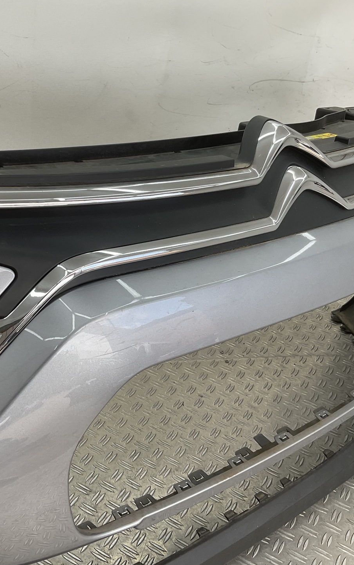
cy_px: 274
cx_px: 94
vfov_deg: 46.2
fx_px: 664
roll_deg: -10.1
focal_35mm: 43
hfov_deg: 29.5
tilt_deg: -29.3
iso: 16
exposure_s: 1/118
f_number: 1.8
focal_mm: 3
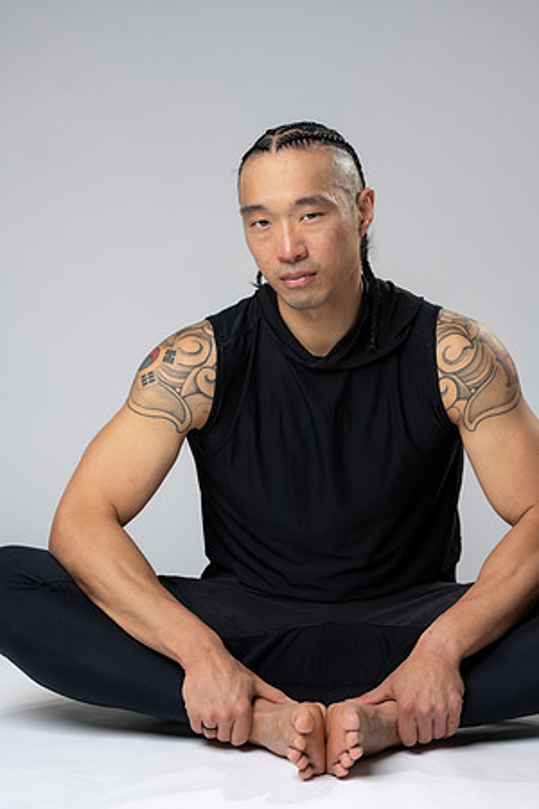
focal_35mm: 85
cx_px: 270
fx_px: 1909
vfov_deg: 23.9
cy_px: 404
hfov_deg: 16.1
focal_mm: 85
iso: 200
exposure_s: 1/160
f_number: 3.2
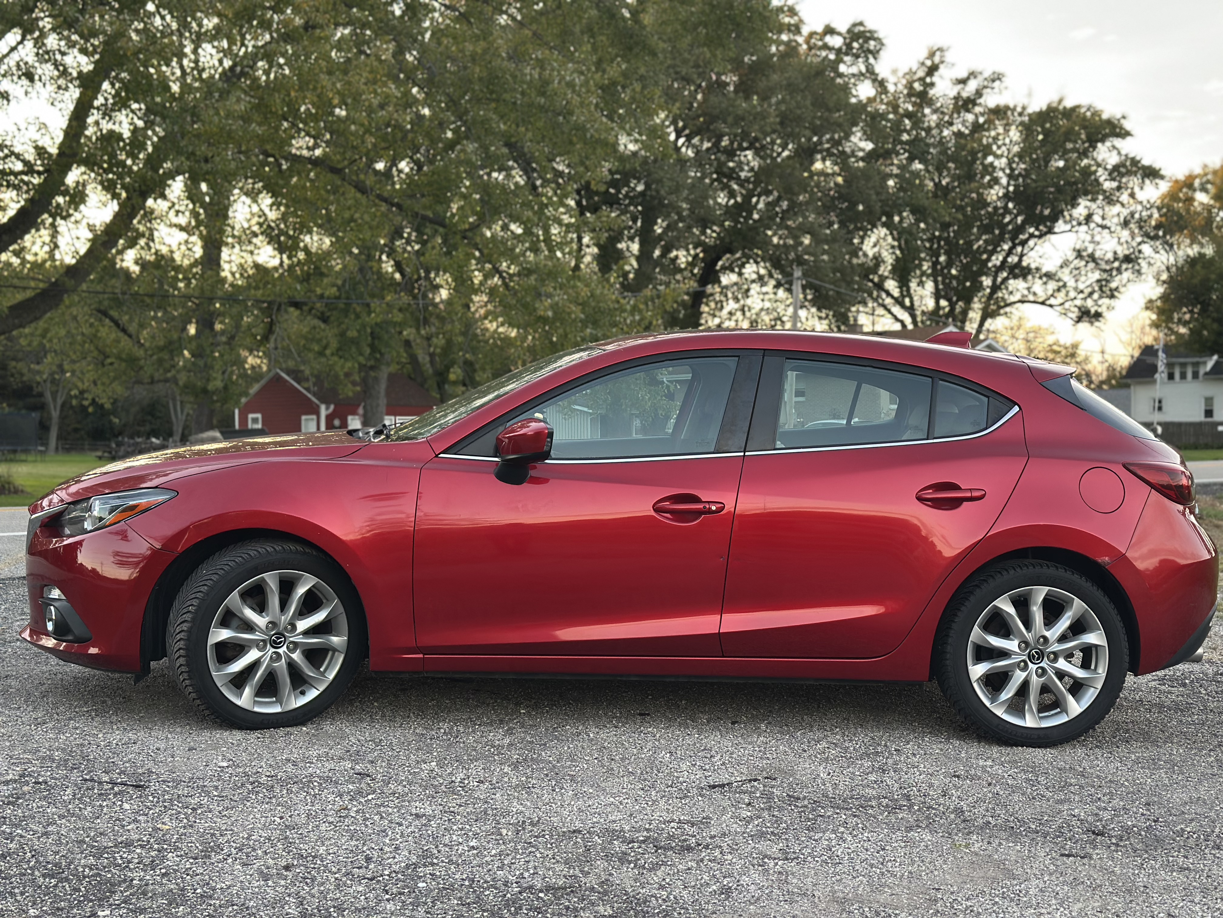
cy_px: 459
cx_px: 612
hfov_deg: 39.7
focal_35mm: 48
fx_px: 1696
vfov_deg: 30.3
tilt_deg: +0.7
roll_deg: -0.3
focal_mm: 6.86
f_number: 1.78
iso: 125
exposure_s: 1/121
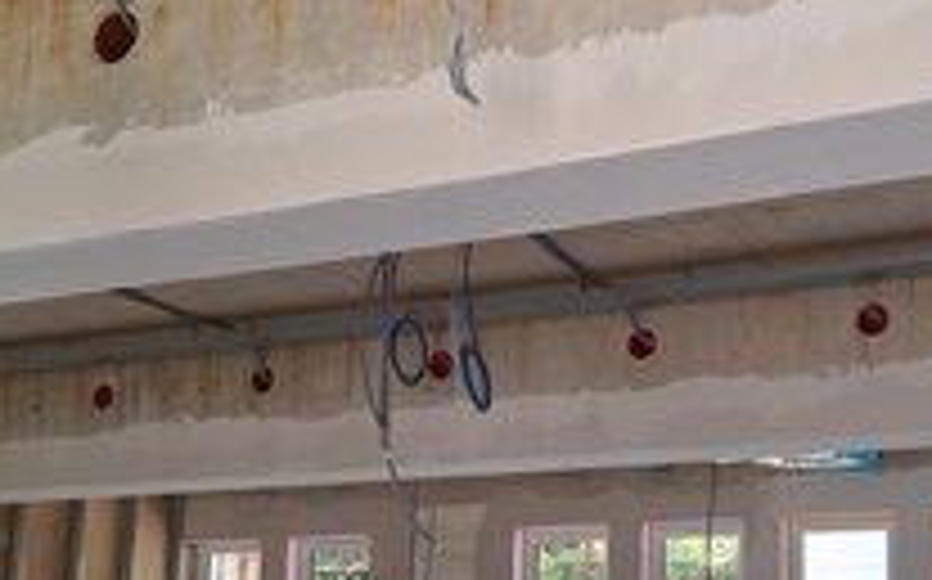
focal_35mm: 53
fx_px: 1345
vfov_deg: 23.6
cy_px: 535
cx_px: 635
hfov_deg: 37.7
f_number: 1.8
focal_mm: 5.54
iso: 40
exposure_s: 1/195
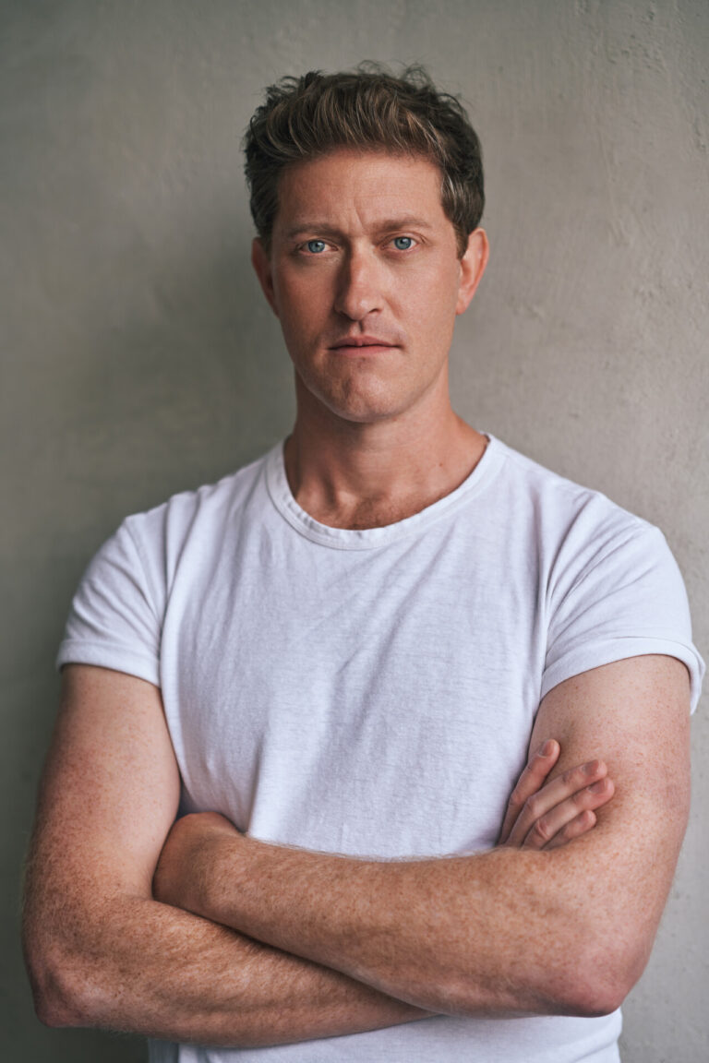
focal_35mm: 85
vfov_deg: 23.9
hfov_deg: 16.1
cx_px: 354
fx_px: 2511
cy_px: 532
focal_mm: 85
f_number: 2
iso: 100
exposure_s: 1/320
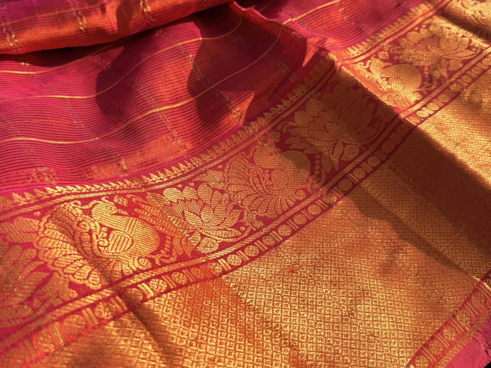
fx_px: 511
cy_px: 156
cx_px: 220
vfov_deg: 39.6
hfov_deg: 51.3
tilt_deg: -49.7
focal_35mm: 36
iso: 80
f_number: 1.78
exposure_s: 1/5714
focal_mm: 6.76
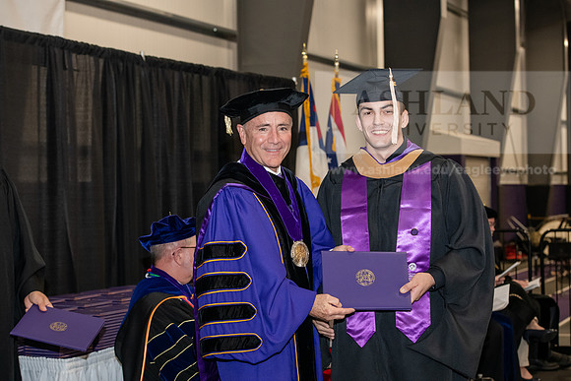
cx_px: 286
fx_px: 1110
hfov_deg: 28.8
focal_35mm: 70
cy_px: 190
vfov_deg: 19.5
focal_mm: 70
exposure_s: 1/200
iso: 2500
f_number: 5.6
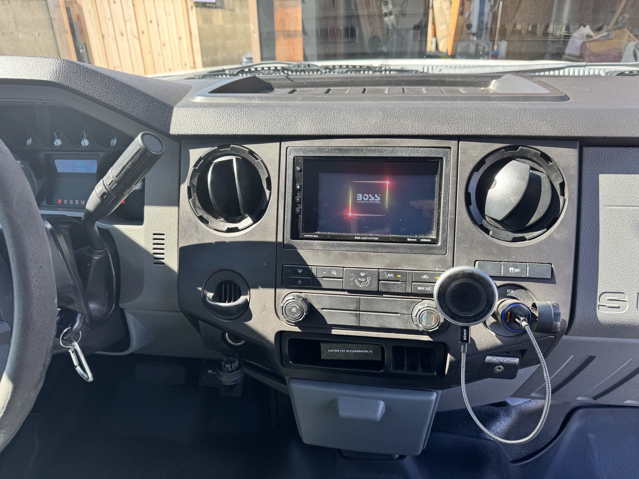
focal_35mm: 24
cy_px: 240
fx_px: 443
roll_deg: +2.6
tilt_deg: -26.1
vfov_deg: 56.8
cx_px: 320
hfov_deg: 71.6
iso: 80
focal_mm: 6.76
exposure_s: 1/288
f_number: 1.78
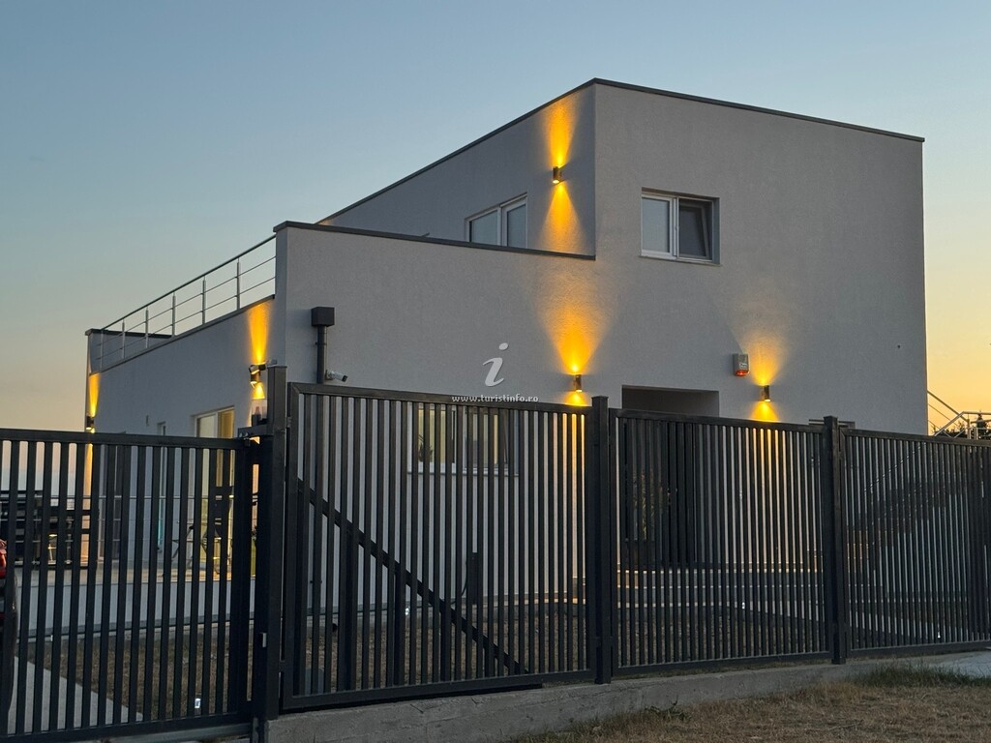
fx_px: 1374
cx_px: 496
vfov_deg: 30.3
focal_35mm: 48
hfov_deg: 39.7
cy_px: 372
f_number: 1.78
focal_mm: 6.76
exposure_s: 1/40
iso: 400
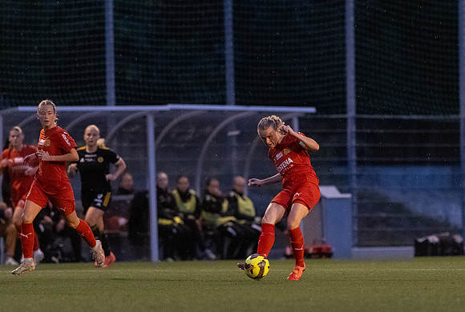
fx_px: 7301
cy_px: 194
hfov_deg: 3.6
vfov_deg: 2.5
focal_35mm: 564
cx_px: 292
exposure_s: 1/640
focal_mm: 300
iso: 8000
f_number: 3.2
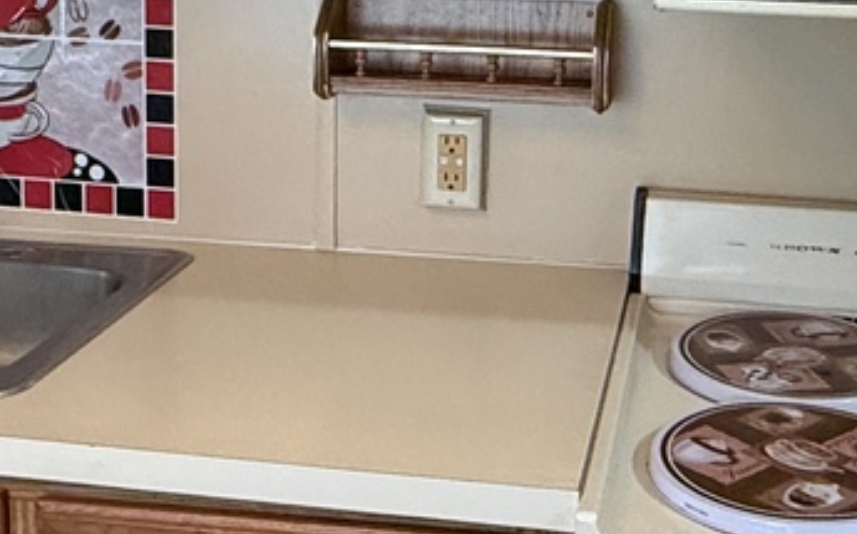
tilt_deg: -10.8
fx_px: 1447
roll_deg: -1.5
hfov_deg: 32.9
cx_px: 524
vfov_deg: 20.6
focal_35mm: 62
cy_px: 97
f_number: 2.2
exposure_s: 1/60
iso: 500
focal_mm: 2.22
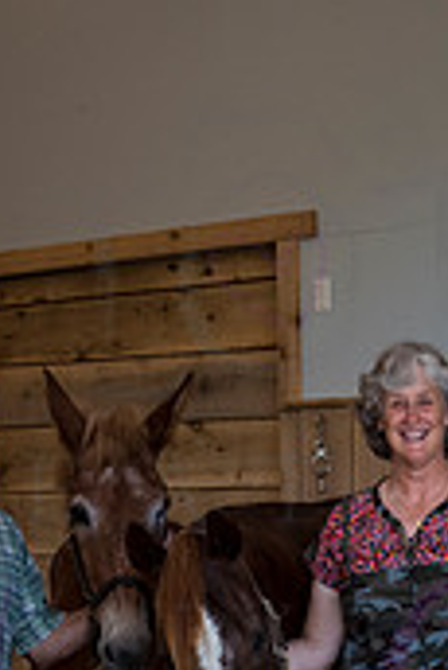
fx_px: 2440
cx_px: 284
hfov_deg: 10.5
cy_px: 627
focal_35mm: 131
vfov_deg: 15.4
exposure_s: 1/160
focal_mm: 50
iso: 400
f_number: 9
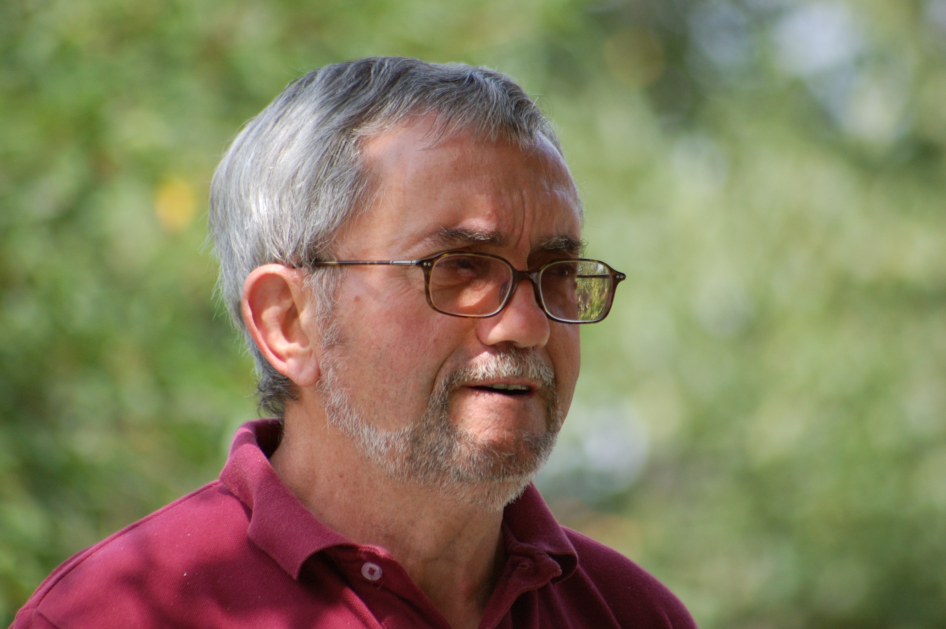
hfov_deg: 4.6
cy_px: 314
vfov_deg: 3.0
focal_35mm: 450
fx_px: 11814
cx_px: 473
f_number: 5.6
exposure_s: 1/640
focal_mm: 300
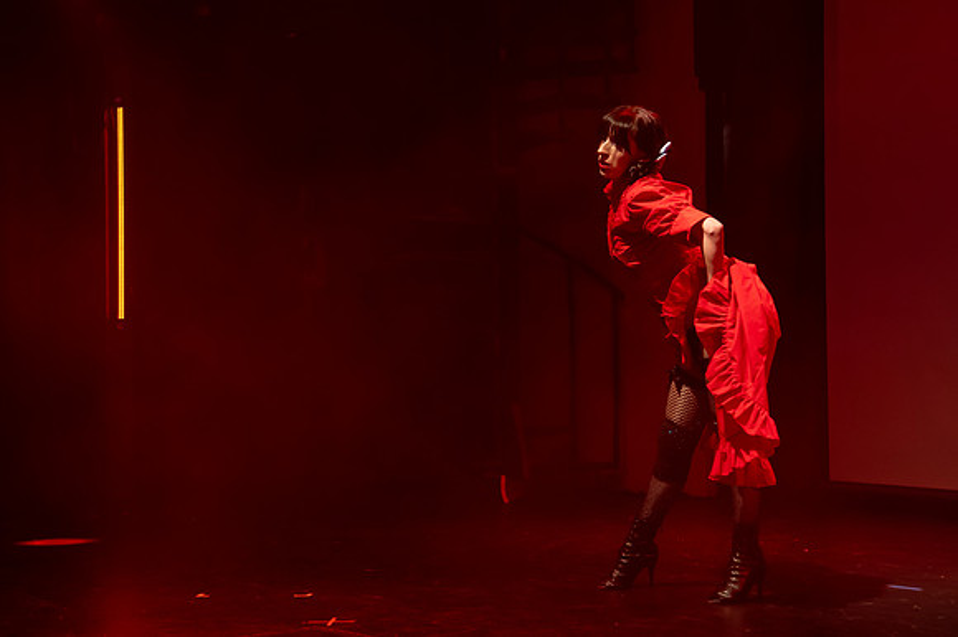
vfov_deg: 17.0
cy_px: 259
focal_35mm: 80
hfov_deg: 25.3
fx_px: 2131
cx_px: 442
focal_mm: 62
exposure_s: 1/160
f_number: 4
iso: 3200
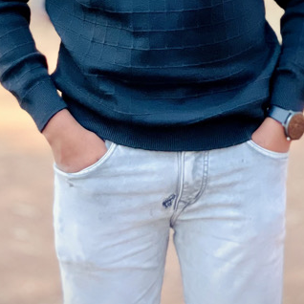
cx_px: 141
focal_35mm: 148
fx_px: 1470
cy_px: -64
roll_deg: -1.0
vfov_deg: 11.6
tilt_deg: -4.1
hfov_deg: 11.8
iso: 32
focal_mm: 6
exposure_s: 1/773
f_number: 2
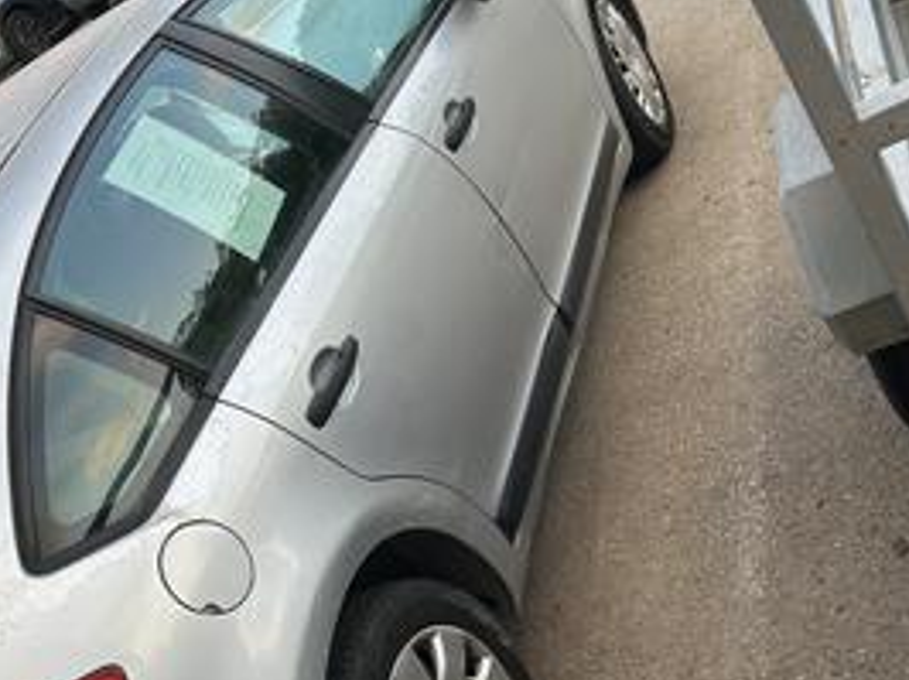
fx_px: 1233
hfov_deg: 40.4
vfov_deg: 30.7
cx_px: 410
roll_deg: +38.6
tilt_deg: -28.1
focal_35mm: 47
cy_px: 431
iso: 40
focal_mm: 5.7
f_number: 1.5
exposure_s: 1/243
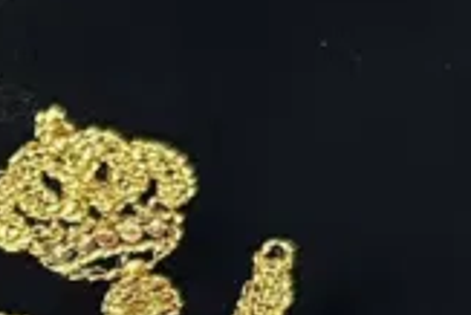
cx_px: -194
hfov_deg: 17.6
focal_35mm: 106
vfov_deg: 11.4
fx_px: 1388
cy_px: 673
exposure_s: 1/50
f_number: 1.5
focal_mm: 5.7
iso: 160
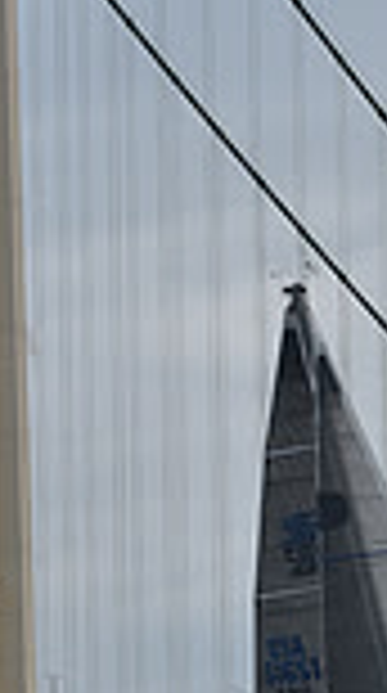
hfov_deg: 4.4
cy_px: 580
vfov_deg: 7.8
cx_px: 272
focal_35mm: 277
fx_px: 5081
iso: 400
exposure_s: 1/640
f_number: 5
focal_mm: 70
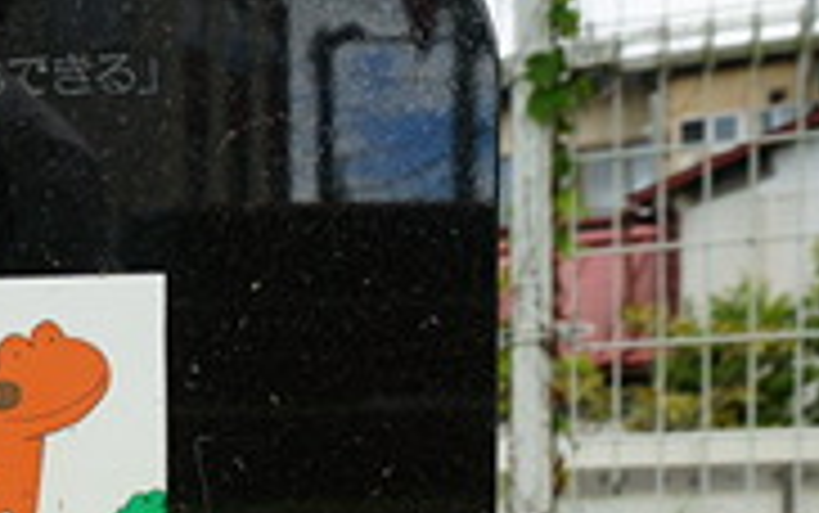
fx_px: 1921
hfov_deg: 21.9
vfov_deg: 14.5
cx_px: -212
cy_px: 693
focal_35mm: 86
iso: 100
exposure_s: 1/80
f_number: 9
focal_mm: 16
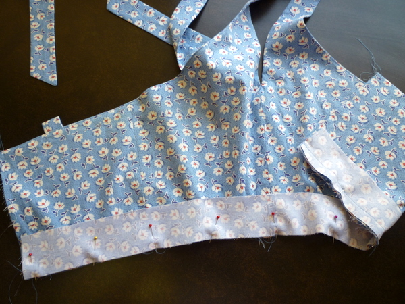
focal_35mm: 29
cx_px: 202
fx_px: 339
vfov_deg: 48.2
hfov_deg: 61.7
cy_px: 152
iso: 80
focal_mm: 5.2
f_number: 3.3
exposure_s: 1/80
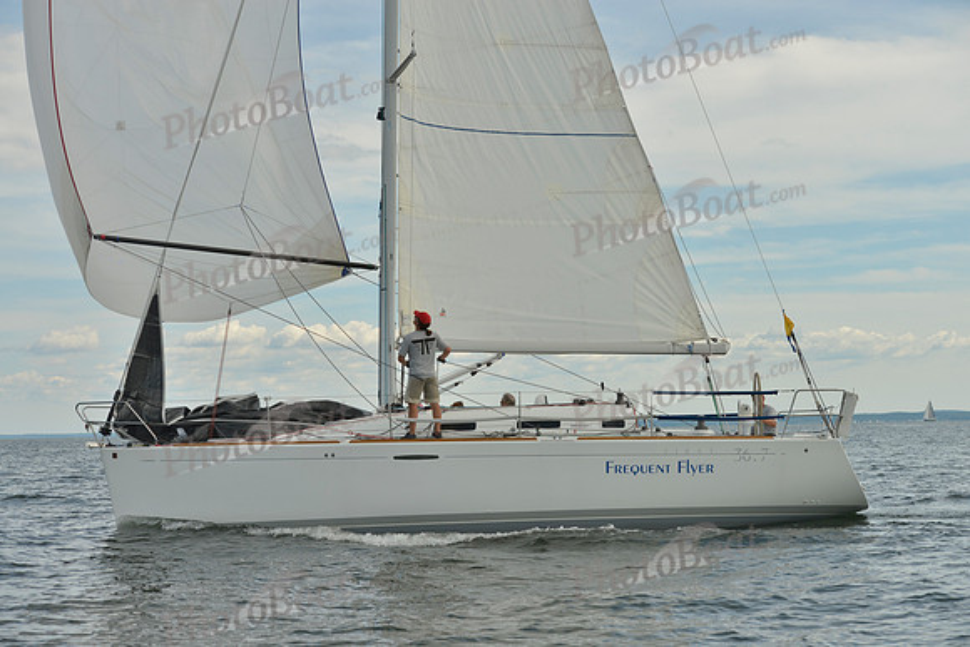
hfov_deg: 28.8
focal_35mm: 70
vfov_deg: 19.5
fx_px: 1886
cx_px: 485
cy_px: 324
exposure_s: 1/1000
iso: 200
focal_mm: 70
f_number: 7.1
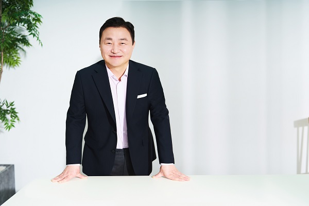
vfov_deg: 27.0
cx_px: 154
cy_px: 103
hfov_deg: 39.6
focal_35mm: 50
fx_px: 429
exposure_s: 1/250
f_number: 2.2
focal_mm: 50
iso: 100
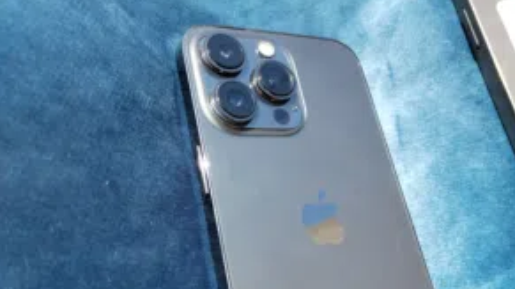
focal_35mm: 39
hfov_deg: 51.7
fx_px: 532
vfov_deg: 30.1
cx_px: 258
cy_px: 195
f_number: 1.8
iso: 100
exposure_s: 1/505
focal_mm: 4.75
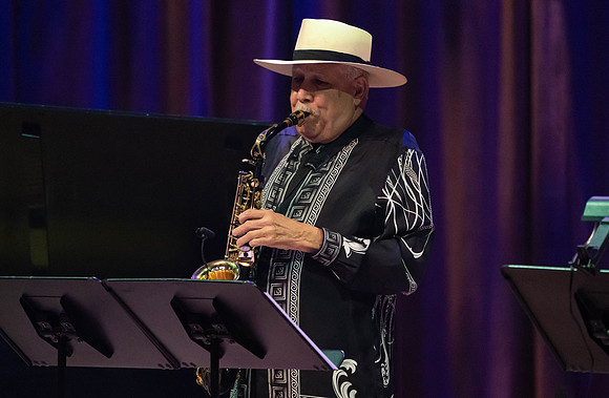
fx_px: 9881
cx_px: 302
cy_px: 252
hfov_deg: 3.5
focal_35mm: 588
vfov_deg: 2.3
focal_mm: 400
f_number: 5.6
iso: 3200
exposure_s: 1/320
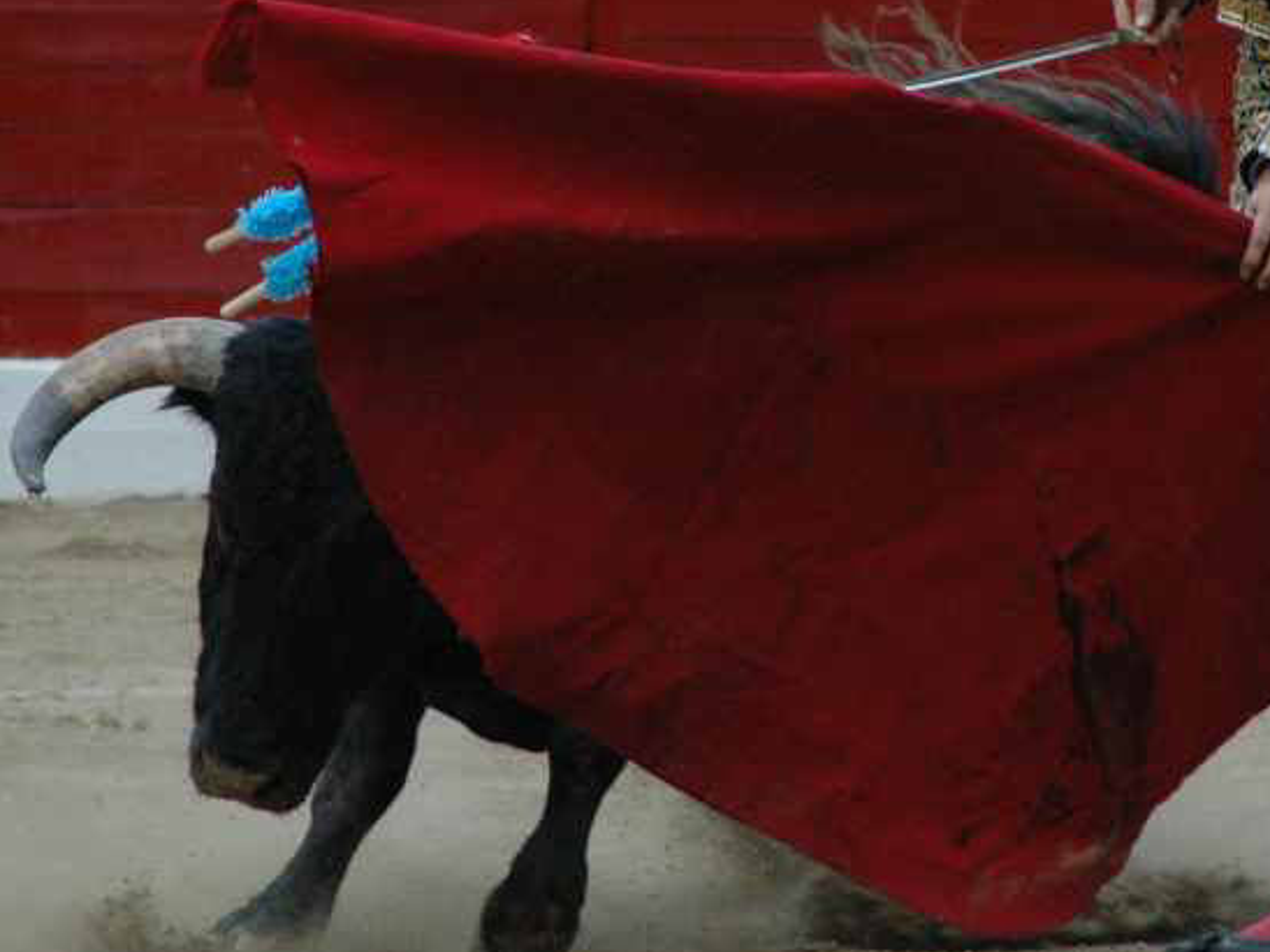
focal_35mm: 538
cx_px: 999
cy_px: 181
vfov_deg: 2.8
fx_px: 19738
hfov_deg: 3.7
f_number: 6.3
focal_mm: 200
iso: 1250
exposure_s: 1/400
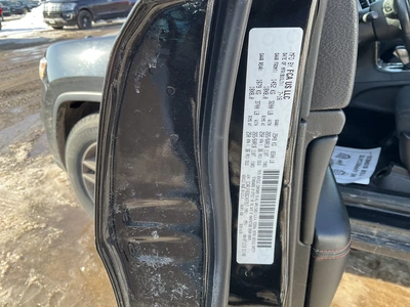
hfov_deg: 61.7
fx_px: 343
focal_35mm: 29
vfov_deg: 48.2
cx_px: 205
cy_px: 154
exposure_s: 1/234
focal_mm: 3
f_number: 1.8
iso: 20
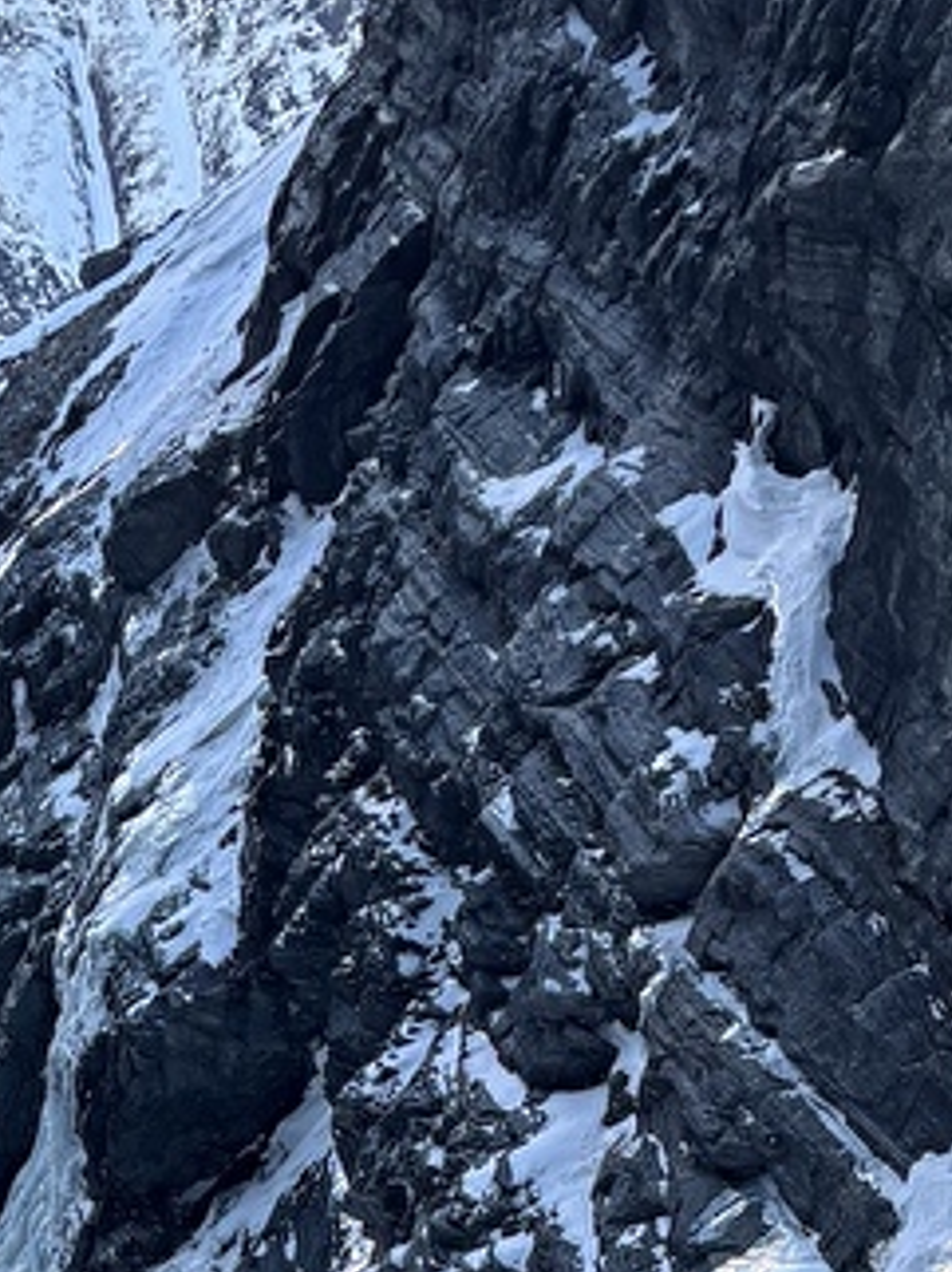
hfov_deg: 13.9
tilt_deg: -22.5
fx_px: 3855
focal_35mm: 105
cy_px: 1383
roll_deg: +1.1
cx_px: 18
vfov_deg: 18.1
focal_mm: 5.96
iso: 40
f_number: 1.6
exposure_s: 1/144
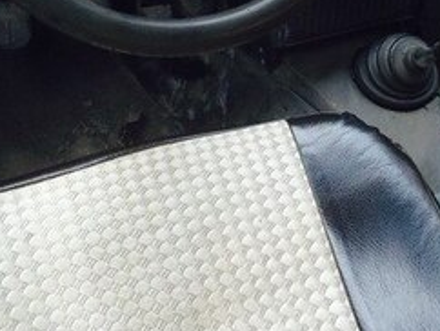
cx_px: 396
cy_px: -70
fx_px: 1005
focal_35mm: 79
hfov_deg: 24.0
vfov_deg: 17.8
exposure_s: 1/33
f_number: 2.2
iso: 40
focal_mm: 4.15
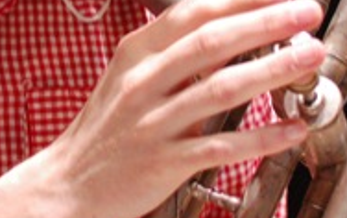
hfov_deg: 11.5
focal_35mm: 182
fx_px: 1721
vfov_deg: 7.2
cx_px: 78
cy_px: -75
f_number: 3.5
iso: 1600
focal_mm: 35
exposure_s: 1/50
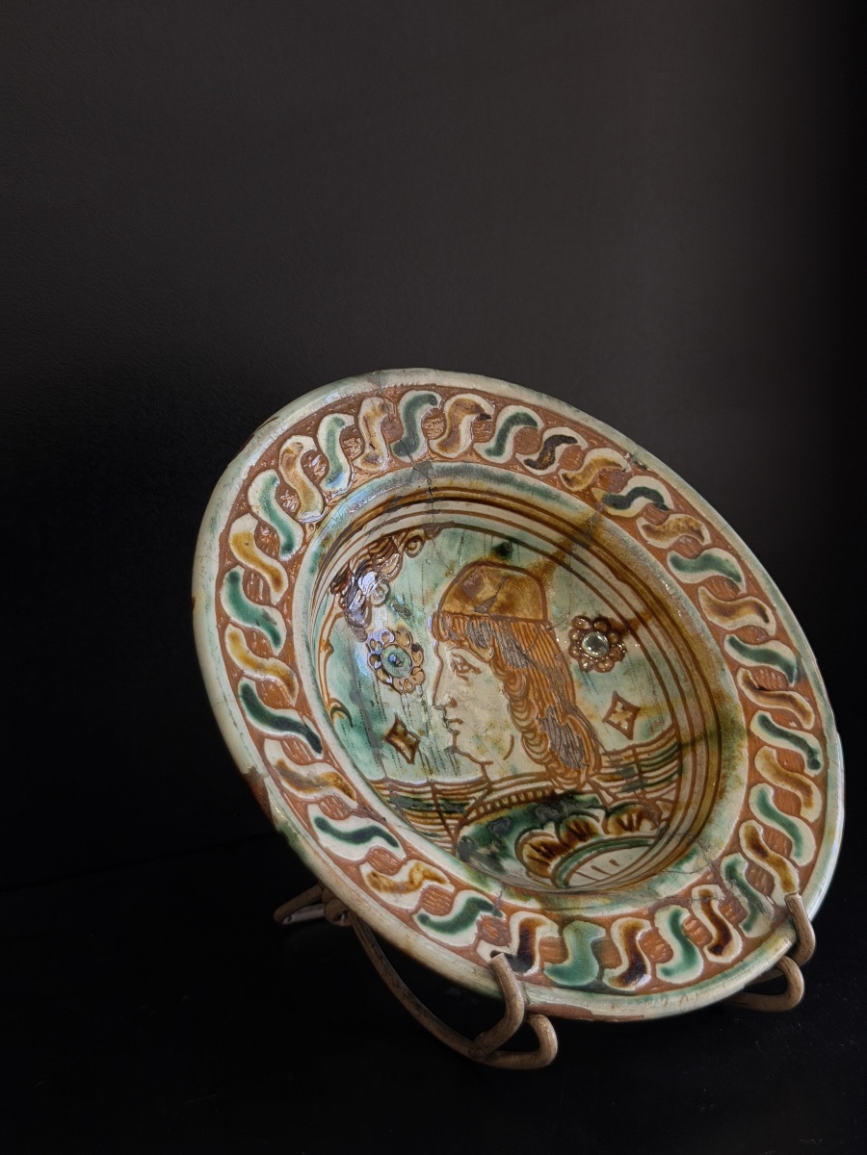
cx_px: 434
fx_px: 1603
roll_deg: -1.2
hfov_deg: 30.3
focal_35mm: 48
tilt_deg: -11.4
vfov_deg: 39.7
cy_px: 578
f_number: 1.78
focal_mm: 6.76
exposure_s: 1/50
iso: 64
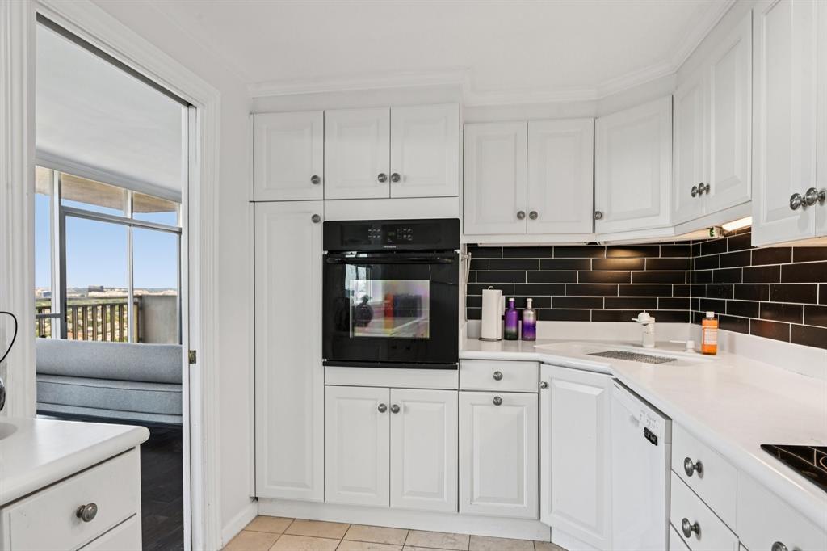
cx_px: 414
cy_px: 276
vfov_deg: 61.9
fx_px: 459
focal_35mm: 20
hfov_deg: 84.0
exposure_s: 1/80
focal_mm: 20
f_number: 8
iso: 400
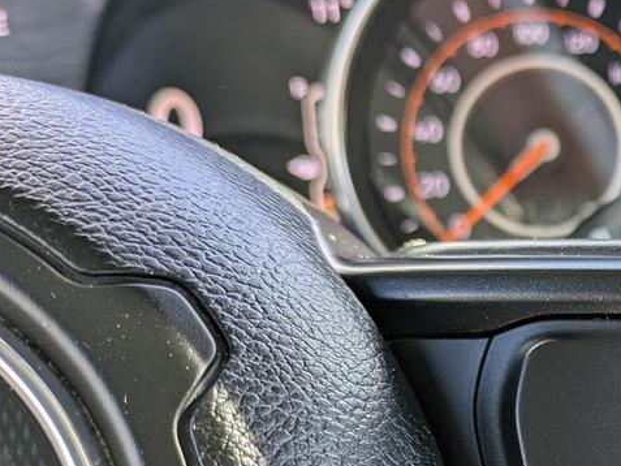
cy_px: 413
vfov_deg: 21.5
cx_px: 654
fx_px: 1202
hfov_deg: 27.0
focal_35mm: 67
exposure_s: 1/100
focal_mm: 5.43
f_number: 1.89
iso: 44
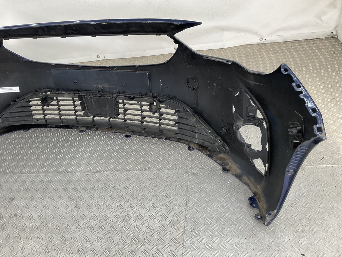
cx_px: 171
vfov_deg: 48.2
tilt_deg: -35.9
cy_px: 128
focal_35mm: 29
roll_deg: +10.7
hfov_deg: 61.7
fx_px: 287
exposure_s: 1/120
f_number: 1.8
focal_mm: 3
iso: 25
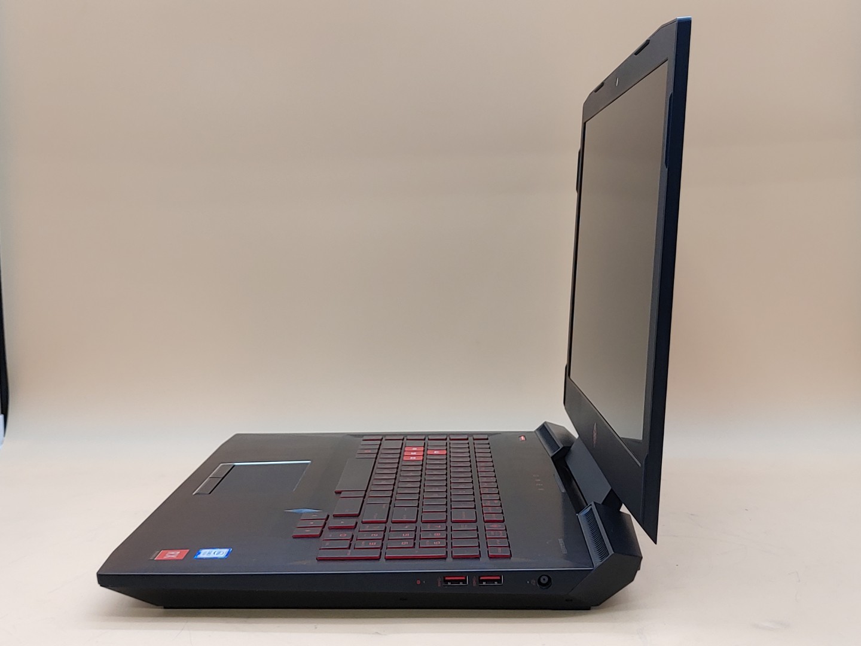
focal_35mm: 46
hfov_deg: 41.2
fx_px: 1144
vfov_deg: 31.5
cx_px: 430
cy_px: 323
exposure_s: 1/61
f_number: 1.8
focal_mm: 4.36
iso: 50
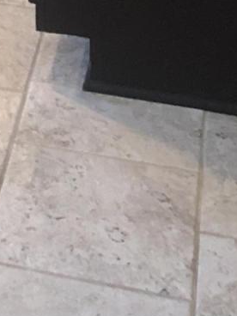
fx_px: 1388
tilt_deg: -11.4
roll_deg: +0.4
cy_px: -422
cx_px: -221
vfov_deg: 11.1
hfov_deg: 9.2
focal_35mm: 152
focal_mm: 4
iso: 80
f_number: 1.8
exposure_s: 1/15
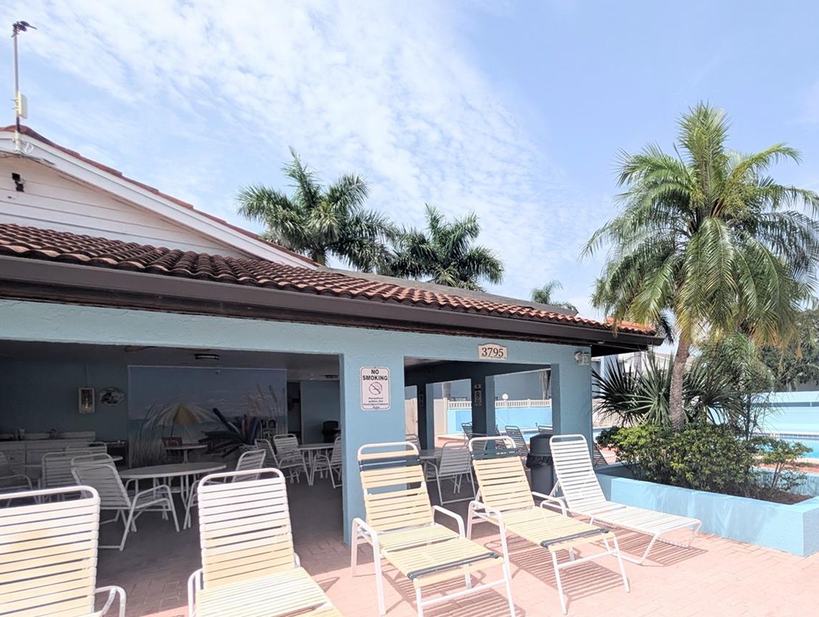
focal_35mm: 17
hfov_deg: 87.5
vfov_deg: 73.0
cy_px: 402
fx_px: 403
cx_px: 550
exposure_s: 1/3663
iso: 51
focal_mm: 2.02
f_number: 1.7
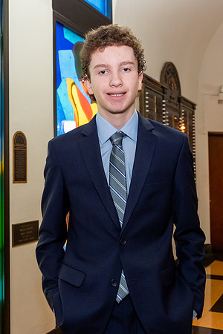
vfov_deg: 45.4
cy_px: 169
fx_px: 400
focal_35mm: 43
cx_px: 95
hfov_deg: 31.1
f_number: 2.8
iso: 1600
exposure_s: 1/60
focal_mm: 17.6
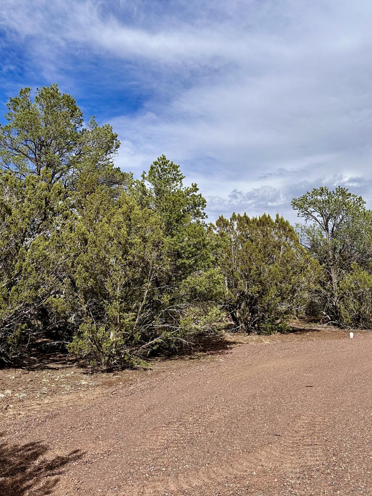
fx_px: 473
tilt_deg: +9.3
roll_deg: +0.3
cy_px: 240
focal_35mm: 33
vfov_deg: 55.3
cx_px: 235
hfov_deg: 42.6
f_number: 1.78
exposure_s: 1/8197
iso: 80
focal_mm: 6.86
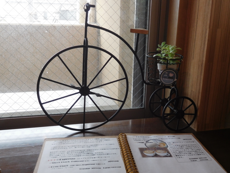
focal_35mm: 35
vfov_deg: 40.7
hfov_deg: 52.6
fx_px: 233
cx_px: 115
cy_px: 86
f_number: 3.8
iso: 220
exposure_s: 1/30
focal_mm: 6.2
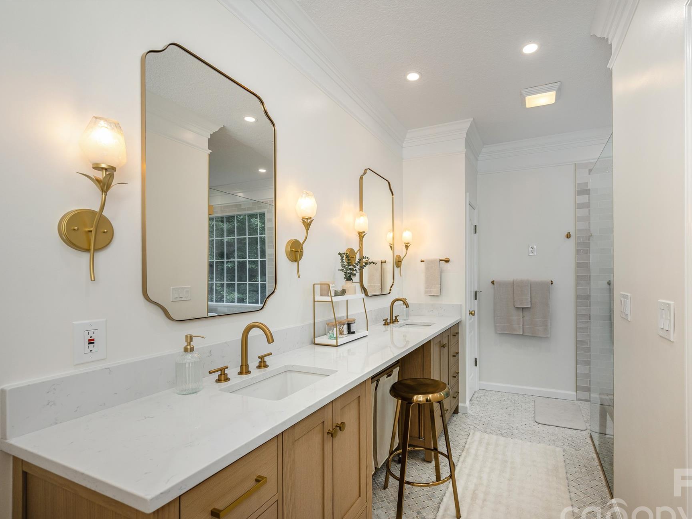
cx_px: 391
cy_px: 273
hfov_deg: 94.0
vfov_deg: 78.0
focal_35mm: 16
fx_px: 320
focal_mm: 14
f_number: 7.1
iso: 320
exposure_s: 1/125
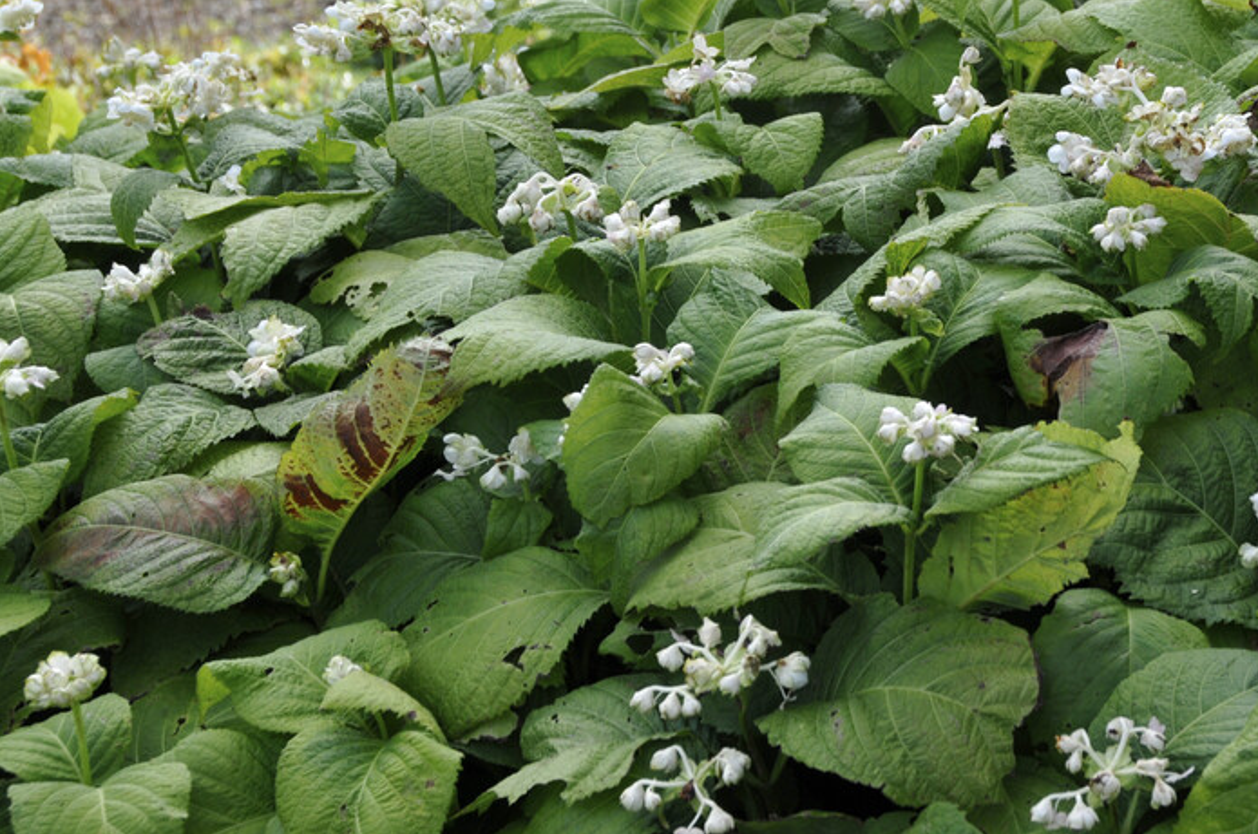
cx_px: 883
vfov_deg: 11.9
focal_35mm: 115
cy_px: 336
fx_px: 4012
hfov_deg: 17.8
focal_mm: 52
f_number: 7.1
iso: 400
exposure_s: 1/250
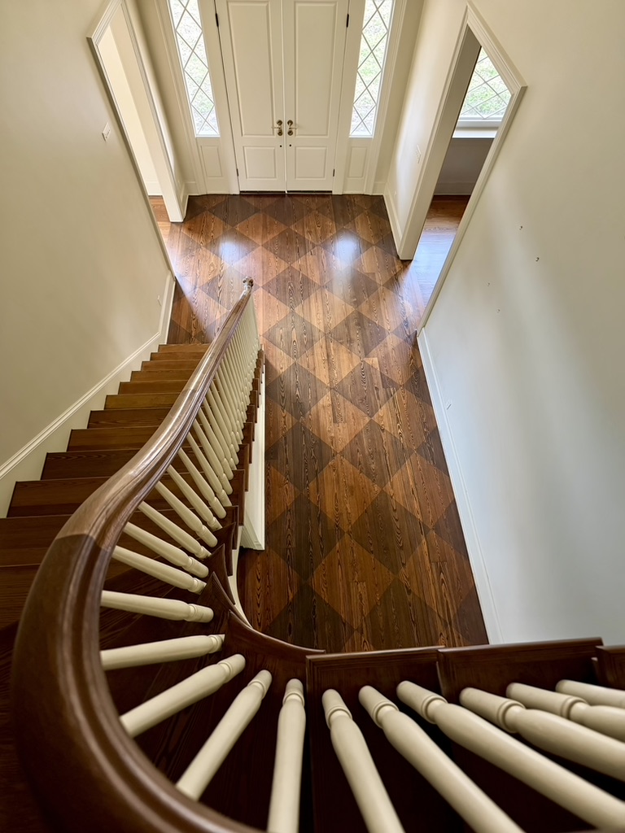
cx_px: 312
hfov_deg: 56.8
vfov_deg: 71.6
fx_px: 578
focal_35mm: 24
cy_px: 416
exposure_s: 1/42
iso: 800
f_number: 1.78
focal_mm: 6.76
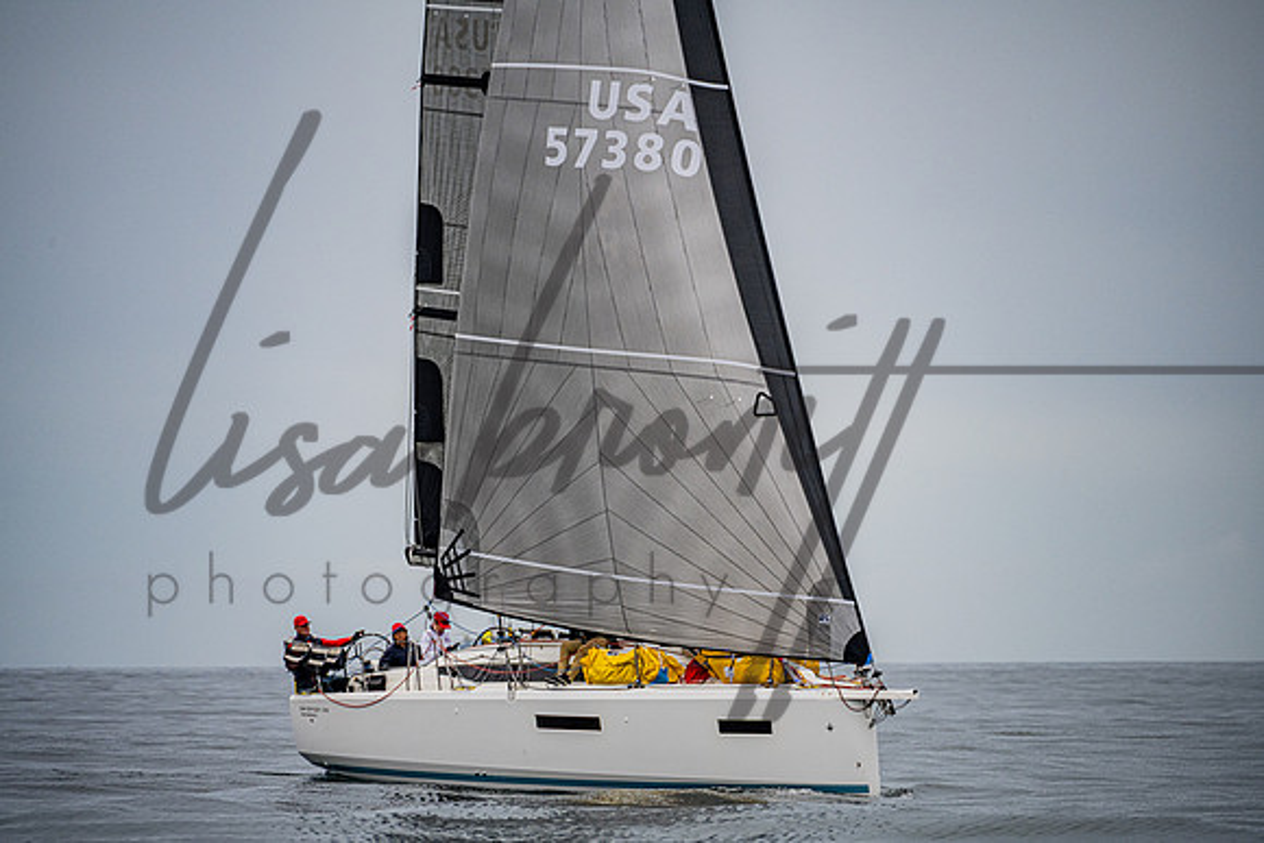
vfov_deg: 4.0
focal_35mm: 340
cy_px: 422
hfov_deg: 6.1
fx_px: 11940
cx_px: 632
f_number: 8
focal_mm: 340
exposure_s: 1/2500
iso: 800
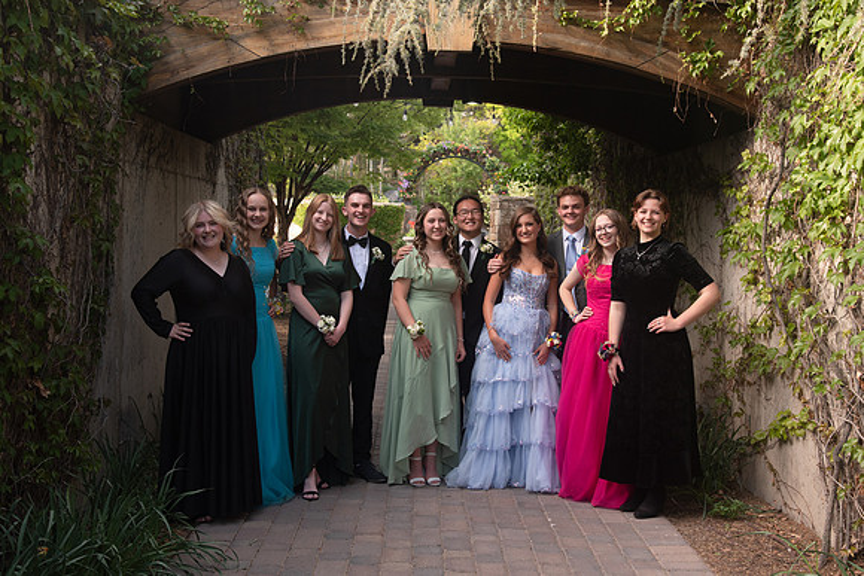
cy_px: 302
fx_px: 1157
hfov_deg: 40.9
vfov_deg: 28.0
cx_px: 453
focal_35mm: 48
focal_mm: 46
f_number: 6.3
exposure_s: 1/125
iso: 400
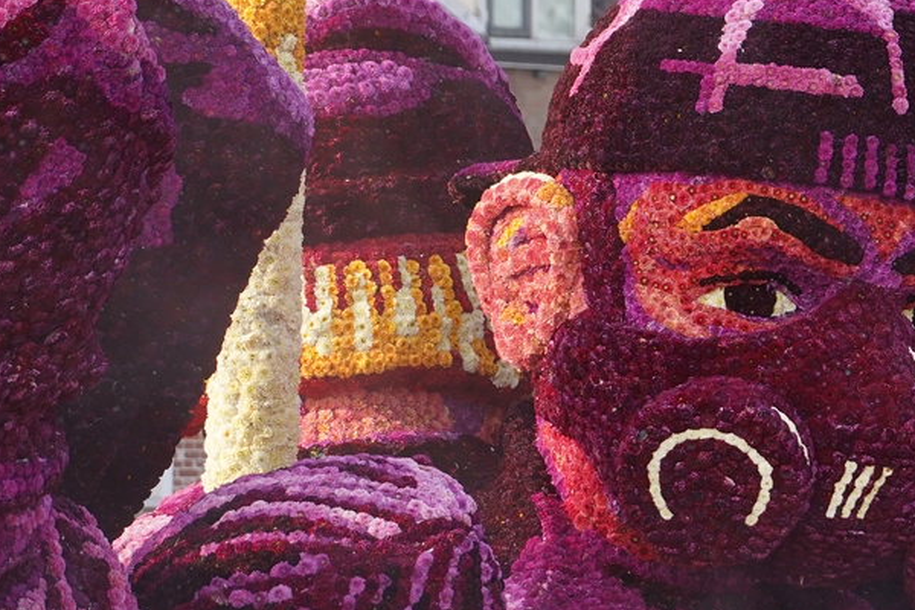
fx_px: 10496
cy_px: 352
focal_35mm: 413
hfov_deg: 5.0
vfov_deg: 3.3
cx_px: 984
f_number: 4
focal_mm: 153
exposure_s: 1/1000
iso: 500
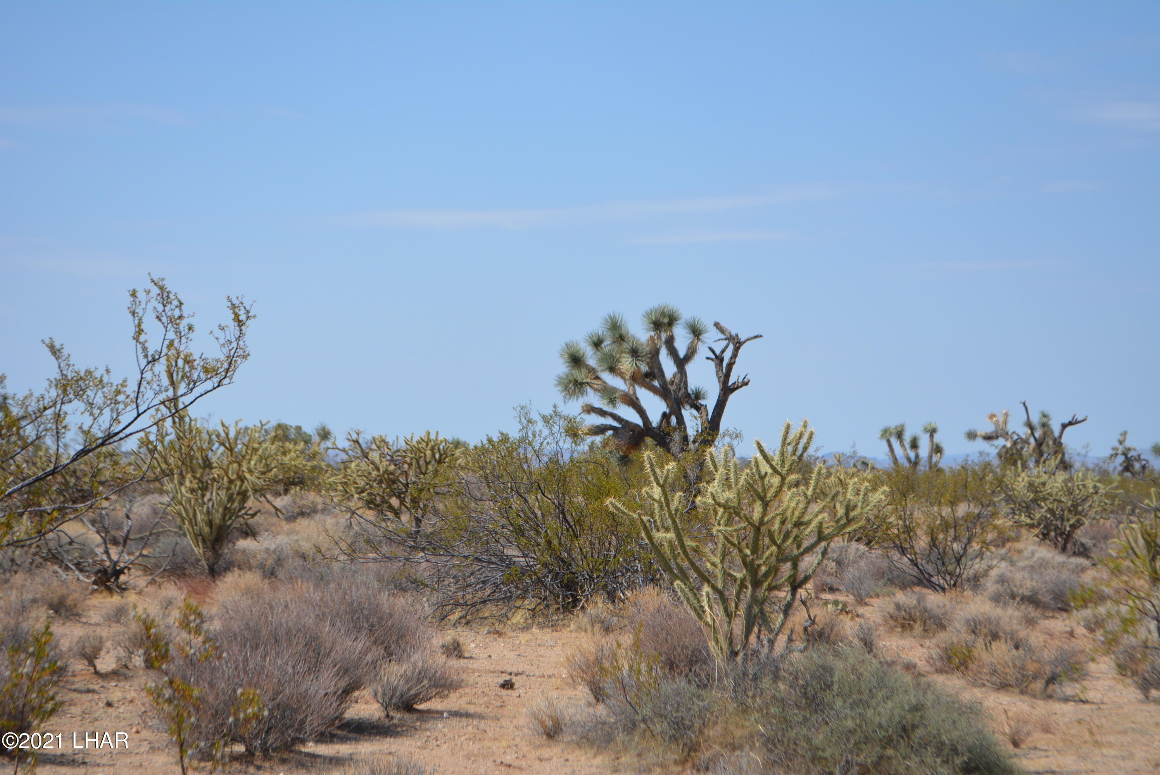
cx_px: 580
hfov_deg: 24.6
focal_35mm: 82
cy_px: 388
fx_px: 2660
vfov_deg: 16.6
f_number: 7.1
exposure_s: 1/1600
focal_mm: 55
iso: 400
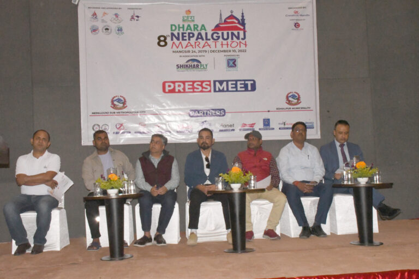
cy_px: 140
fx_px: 466
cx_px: 210
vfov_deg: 33.4
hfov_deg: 48.5
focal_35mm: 40
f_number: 22
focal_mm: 27
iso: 12800
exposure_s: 1/100
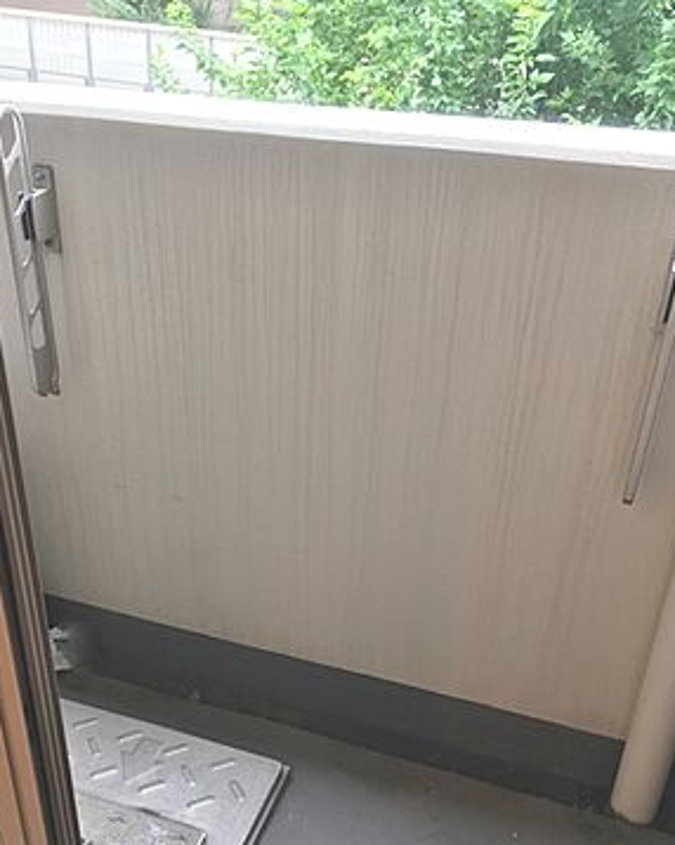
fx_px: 950
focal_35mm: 38
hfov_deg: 39.0
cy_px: 548
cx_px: 281
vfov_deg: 47.4
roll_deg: -0.5
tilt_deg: -35.1
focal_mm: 4.15
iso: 40
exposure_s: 1/33
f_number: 2.2
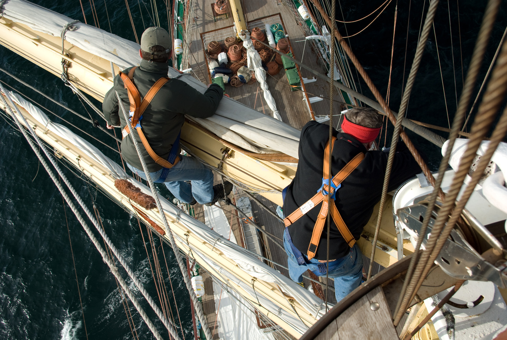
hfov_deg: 55.7
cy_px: 170
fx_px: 479
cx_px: 254
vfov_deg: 39.0
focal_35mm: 34
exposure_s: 1/320
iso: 200
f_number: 6.3
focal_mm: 23.13
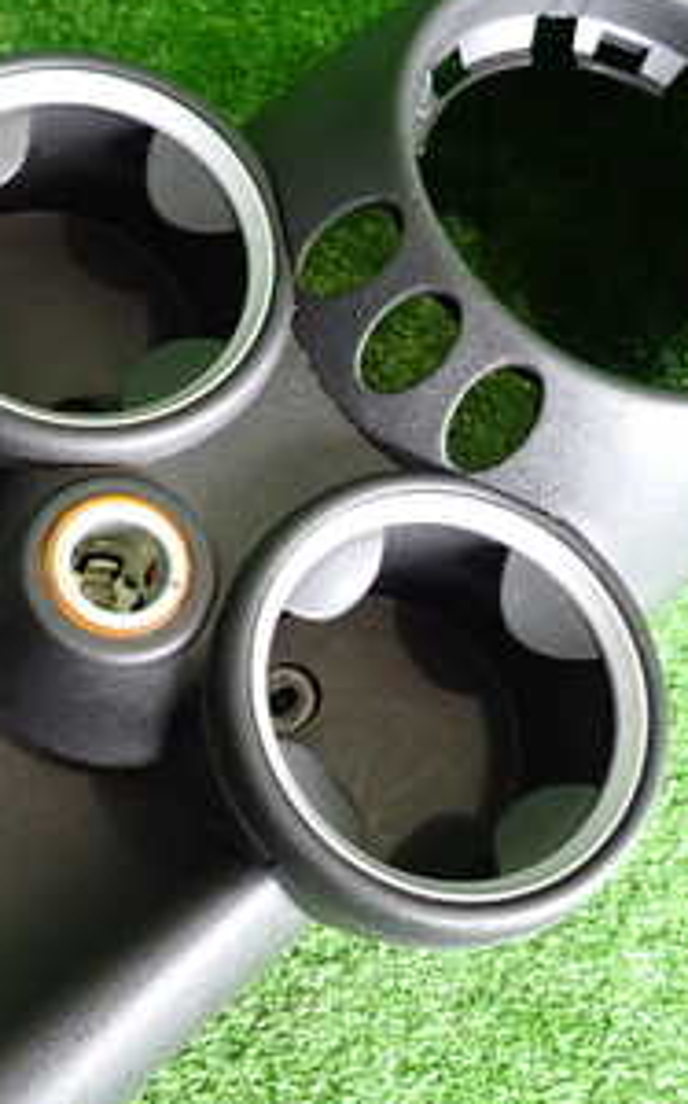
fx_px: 1593
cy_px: 545
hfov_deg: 24.2
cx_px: 191
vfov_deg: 38.2
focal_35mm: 53
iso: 400
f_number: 2
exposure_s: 1/50
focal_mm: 4.5
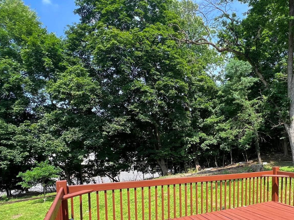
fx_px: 195
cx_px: 204
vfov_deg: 56.2
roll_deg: +0.9
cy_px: 163
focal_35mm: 23
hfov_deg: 71.0
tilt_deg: -2.0
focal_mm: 1.57
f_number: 1.8
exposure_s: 1/377
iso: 32
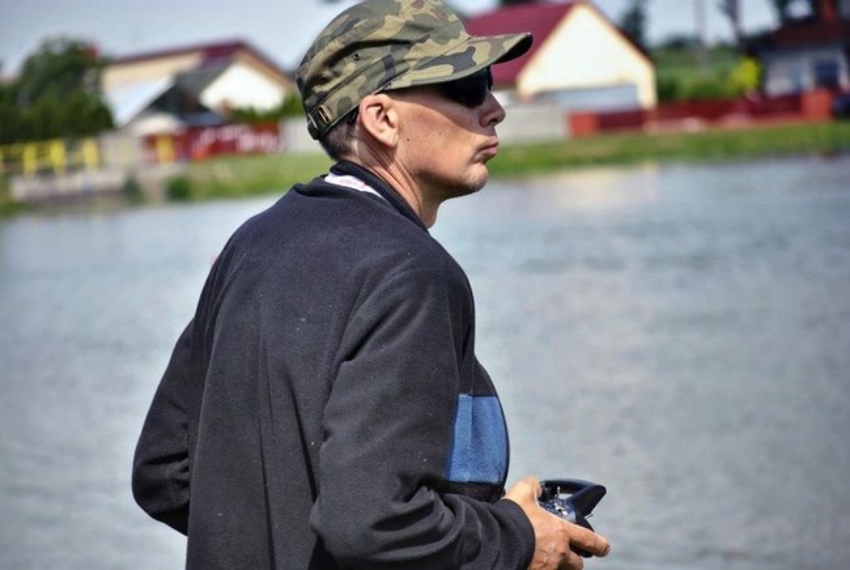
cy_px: 285
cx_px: 425
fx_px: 3264
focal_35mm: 138
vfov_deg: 10.0
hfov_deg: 14.8
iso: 200
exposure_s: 1/800
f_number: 4.5
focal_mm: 92
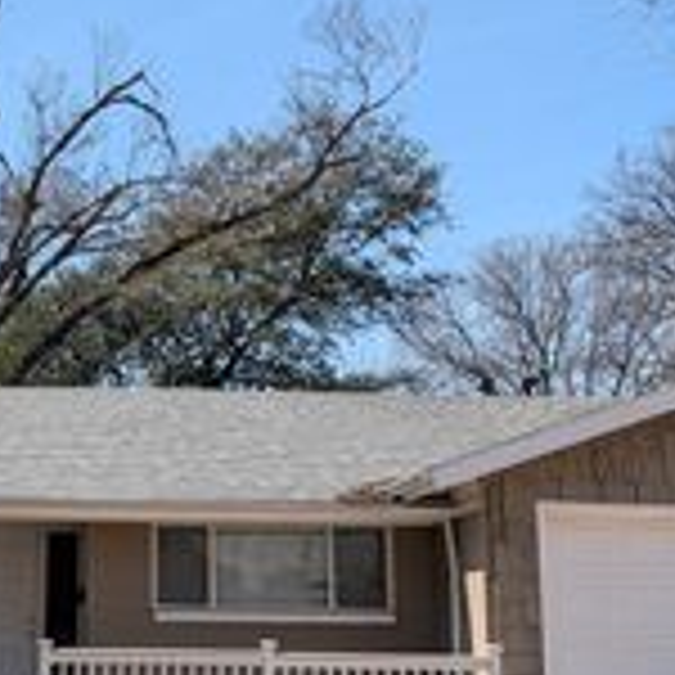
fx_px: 1566
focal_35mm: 71
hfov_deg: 23.9
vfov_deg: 24.3
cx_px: 117
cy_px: 326
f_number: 1.68
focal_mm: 6.9
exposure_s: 1/907
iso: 19
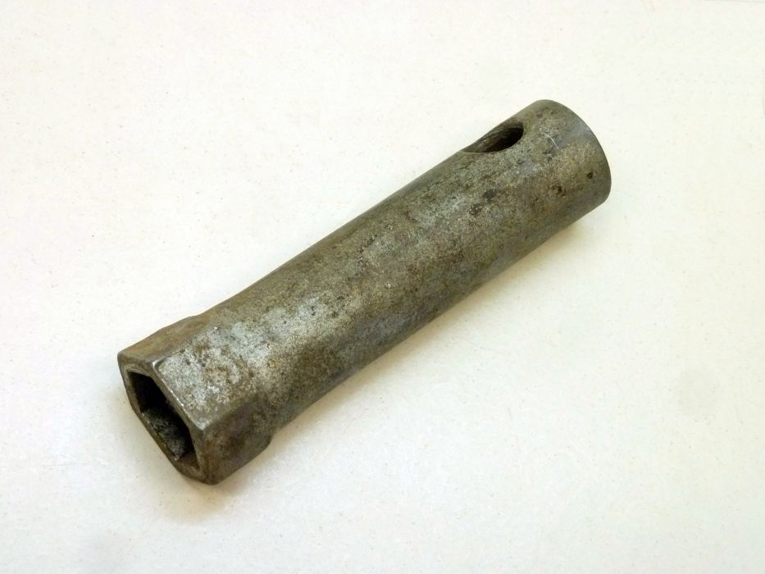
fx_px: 1724
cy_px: 287
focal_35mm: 78
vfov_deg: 18.9
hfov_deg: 25.0
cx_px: 382
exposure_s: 1/40
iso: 400
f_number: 4.2
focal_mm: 12.8
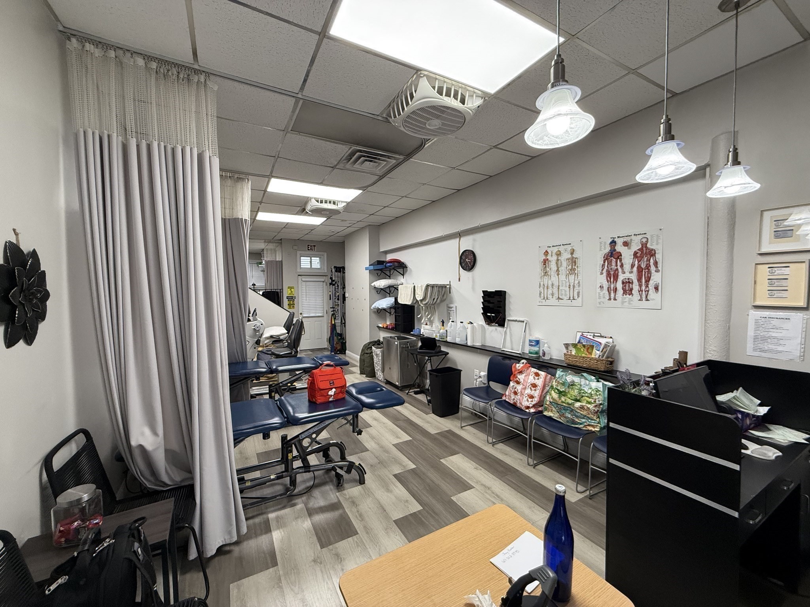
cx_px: 405
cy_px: 304
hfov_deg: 102.1
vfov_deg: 85.7
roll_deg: +0.5
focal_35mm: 14
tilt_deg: -2.8
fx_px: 328
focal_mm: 2.22
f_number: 2.2
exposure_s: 1/120
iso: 320
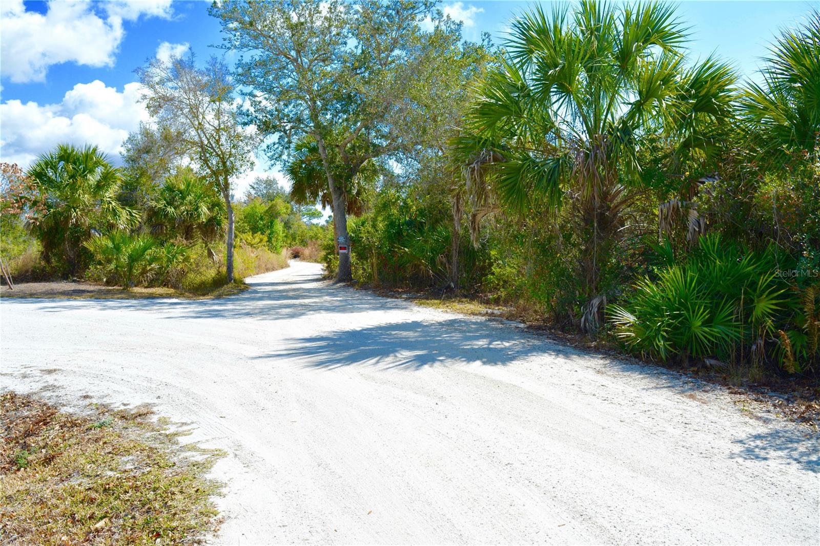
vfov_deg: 43.6
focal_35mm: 30
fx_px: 683
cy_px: 273
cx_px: 410
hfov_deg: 61.9
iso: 100
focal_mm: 20
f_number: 8
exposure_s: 1/250
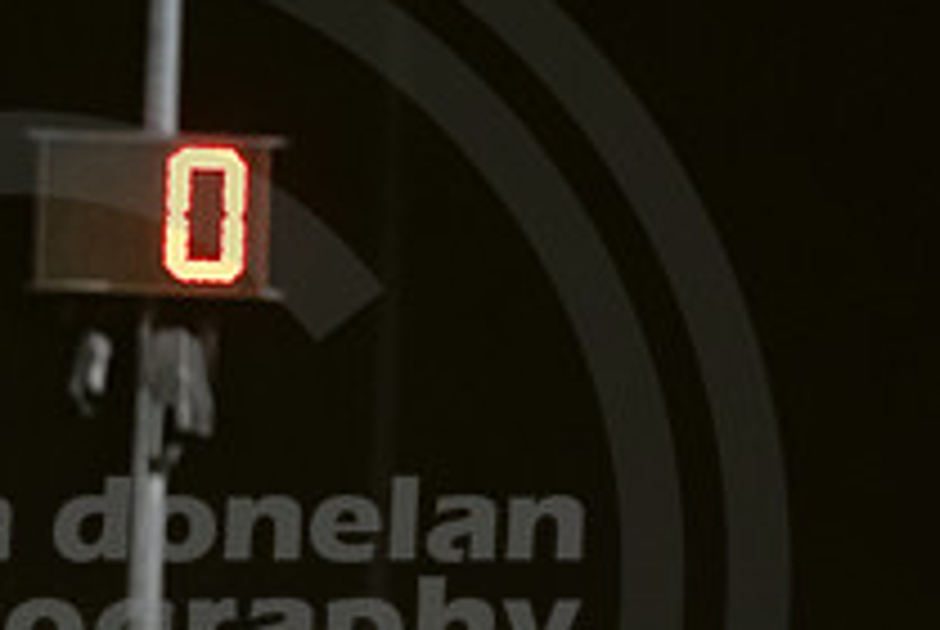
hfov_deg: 2.5
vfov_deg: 1.7
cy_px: 784
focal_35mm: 812
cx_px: 53
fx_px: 21232
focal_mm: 200
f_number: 2.8
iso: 2500
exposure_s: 1/500
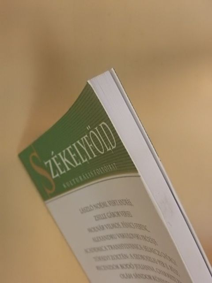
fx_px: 408
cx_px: 106
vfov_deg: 38.2
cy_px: 142
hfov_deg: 29.1
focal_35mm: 50
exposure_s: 1/200
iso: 1600
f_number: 4
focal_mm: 9
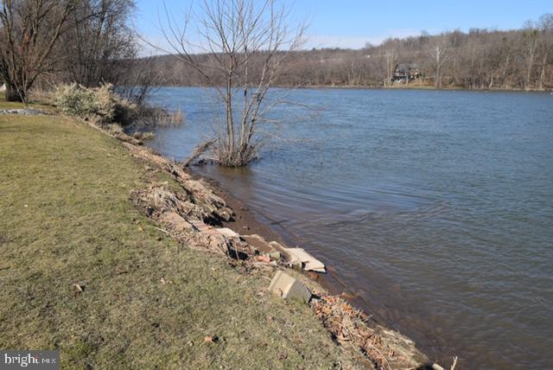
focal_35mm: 27
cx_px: 276
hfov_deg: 67.3
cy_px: 185
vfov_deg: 48.0
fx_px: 415
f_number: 10
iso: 200
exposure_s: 1/400
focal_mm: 18
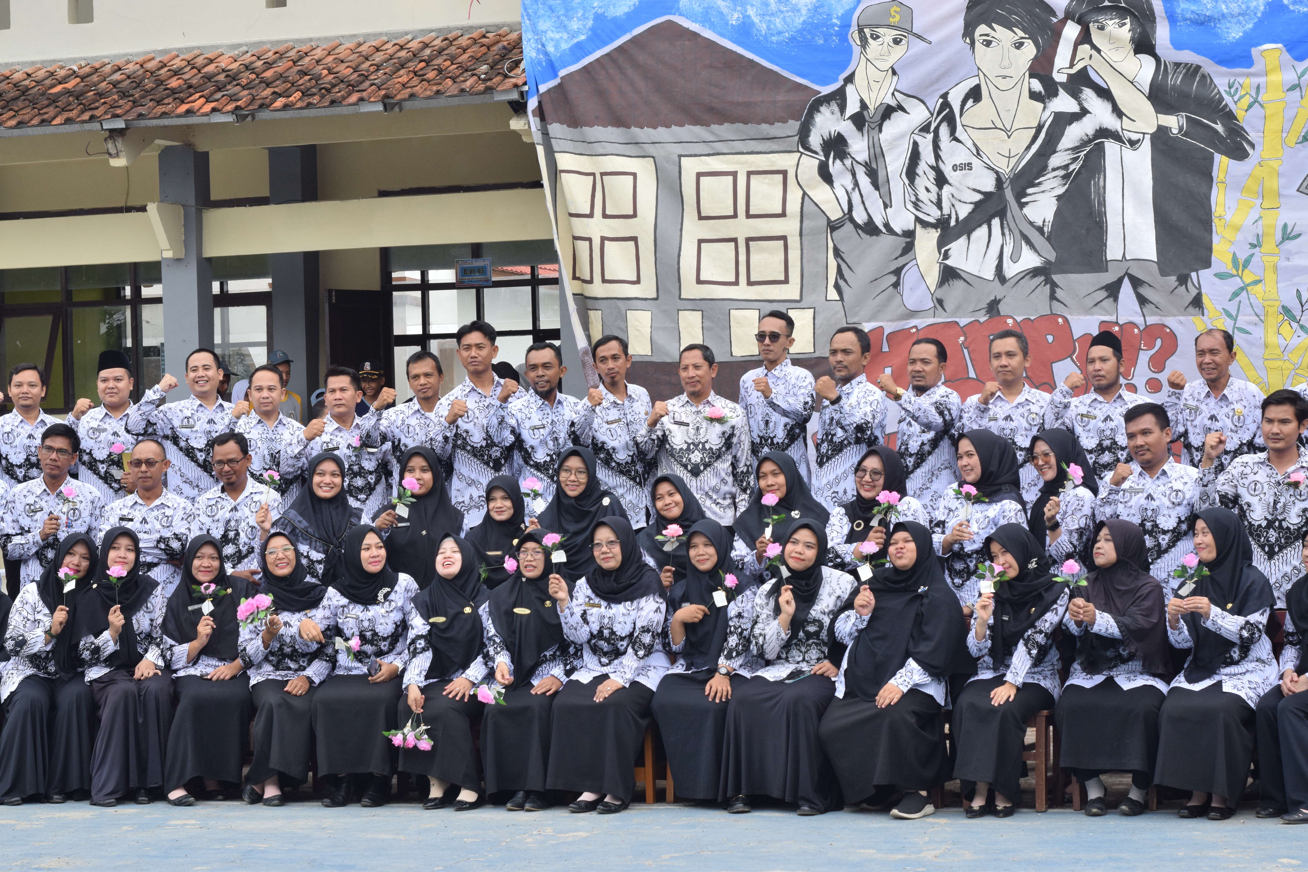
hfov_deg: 27.0
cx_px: 654
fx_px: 2725
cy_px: 436
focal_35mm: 75
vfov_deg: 18.2
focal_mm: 50
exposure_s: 1/320
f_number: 11
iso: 500
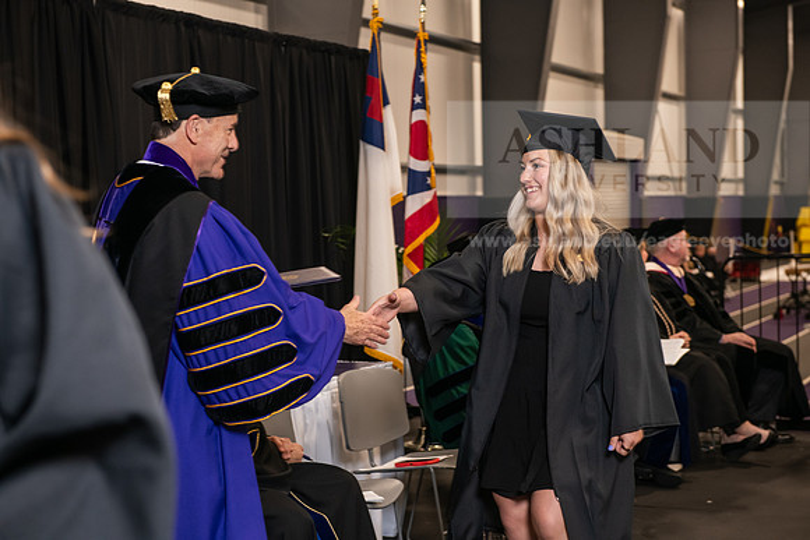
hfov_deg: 28.8
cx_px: 405
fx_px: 1575
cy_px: 270
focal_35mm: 70
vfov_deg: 19.5
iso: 1600
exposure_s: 1/125
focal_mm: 70
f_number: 5
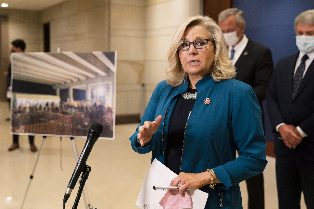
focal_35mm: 45
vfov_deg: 29.9
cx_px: 157
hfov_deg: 43.6
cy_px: 104
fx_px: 392
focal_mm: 45
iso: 4000
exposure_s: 1/200
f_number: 2.8
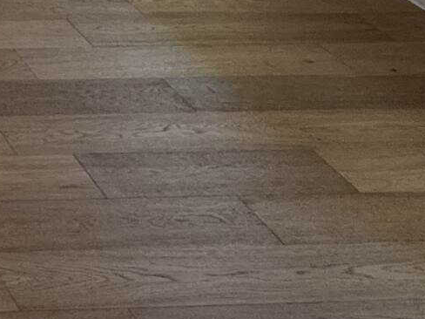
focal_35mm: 86
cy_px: -501
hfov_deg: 16.8
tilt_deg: -1.7
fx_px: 1056
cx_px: -433
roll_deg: -0.1
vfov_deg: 12.4
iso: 80
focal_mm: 2.22
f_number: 2.2
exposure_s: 1/120
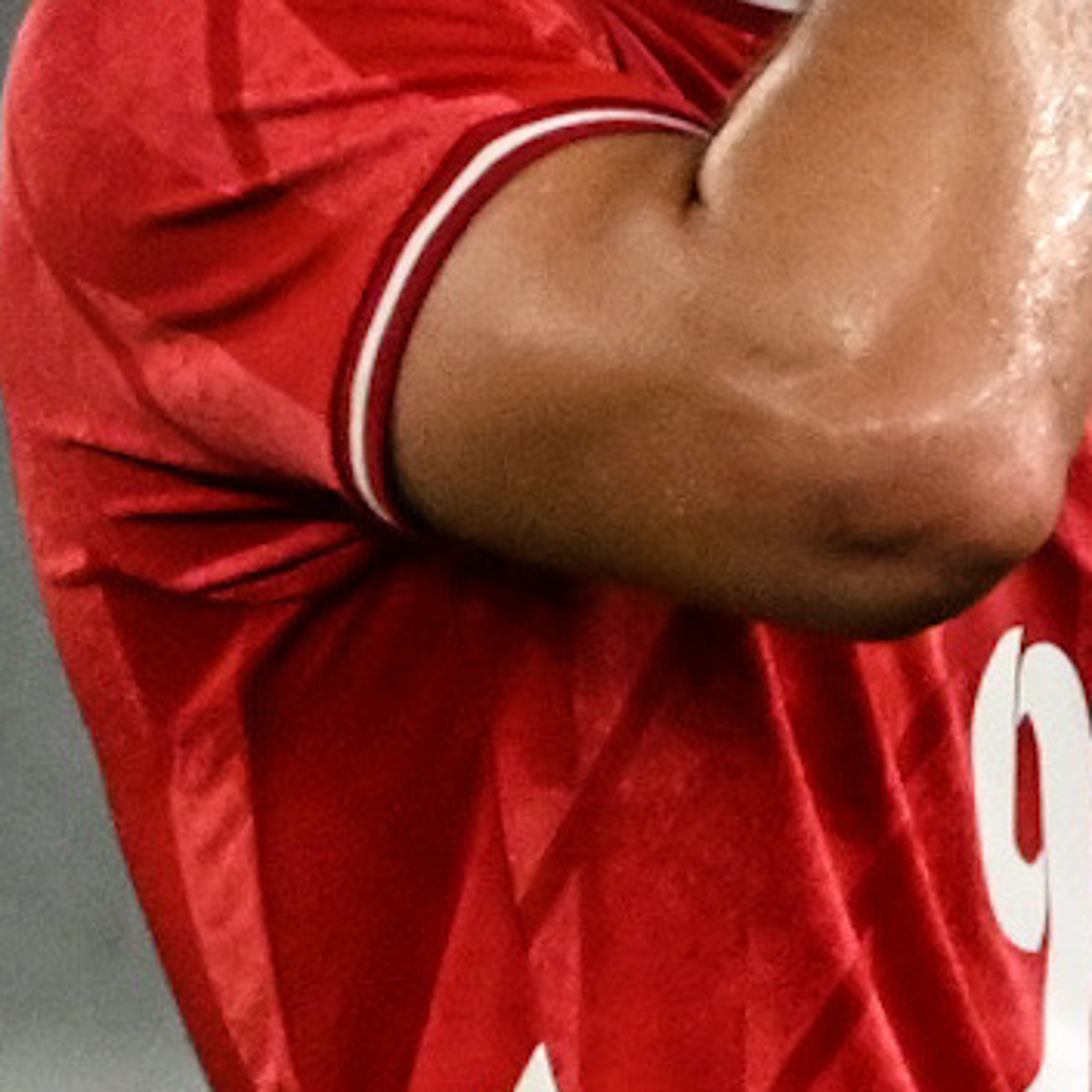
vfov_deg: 0.6
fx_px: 105536
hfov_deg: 0.6
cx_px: 1231
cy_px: 729
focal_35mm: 2957
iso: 2800
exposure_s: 1/2000
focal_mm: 600
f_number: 4
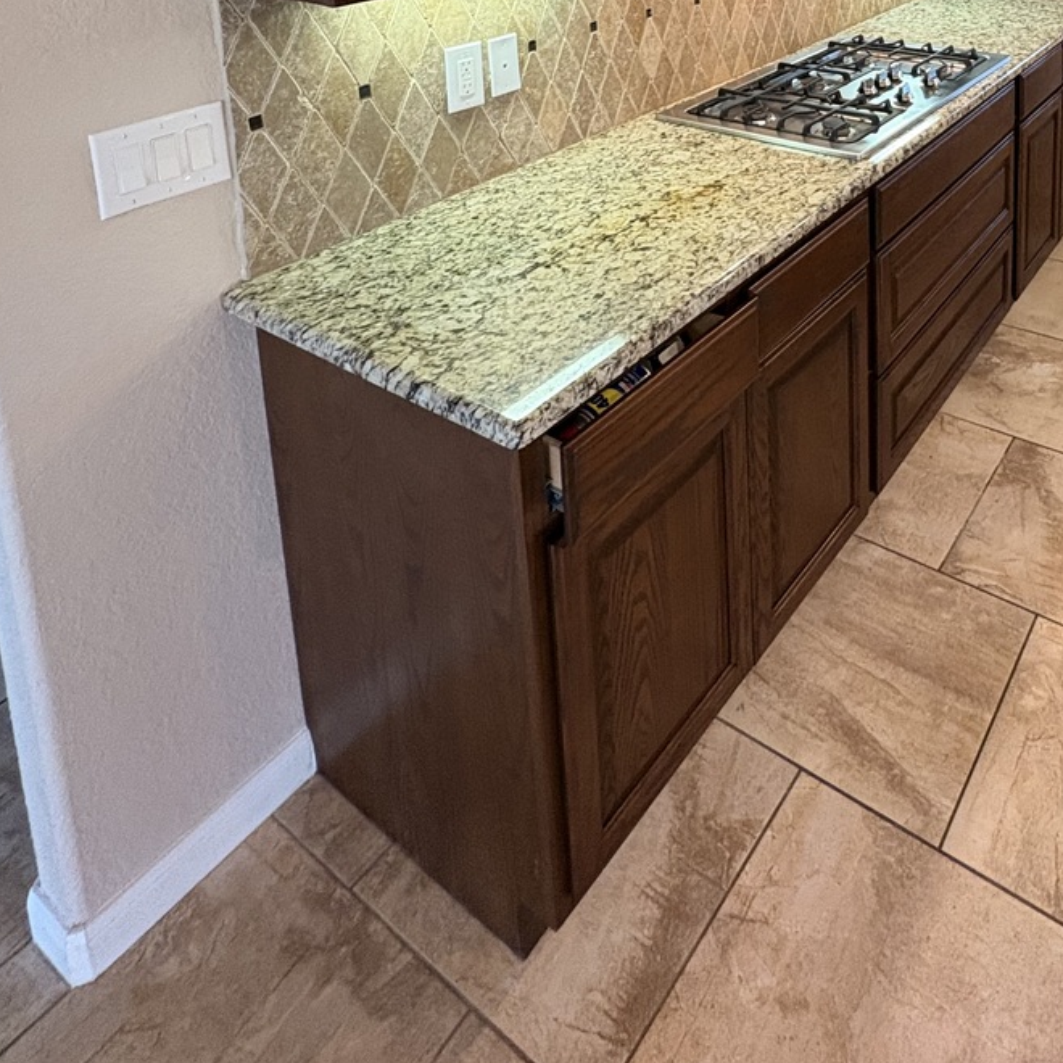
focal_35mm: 27
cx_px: 807
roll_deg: +0.1
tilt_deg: -8.2
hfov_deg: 56.0
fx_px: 938
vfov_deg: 47.5
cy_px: -31
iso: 400
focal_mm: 2.22
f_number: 2.2
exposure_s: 1/60
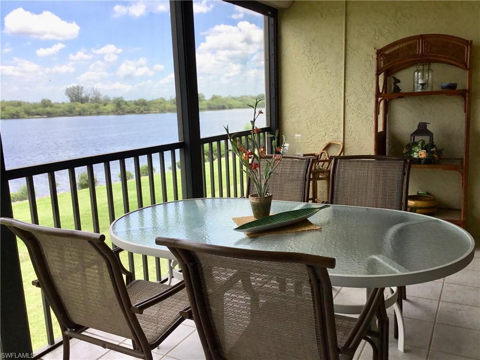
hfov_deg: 58.4
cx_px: 240
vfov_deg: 45.4
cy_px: 180
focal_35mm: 31
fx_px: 430
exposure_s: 1/278
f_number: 2.4
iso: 25
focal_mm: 3.3
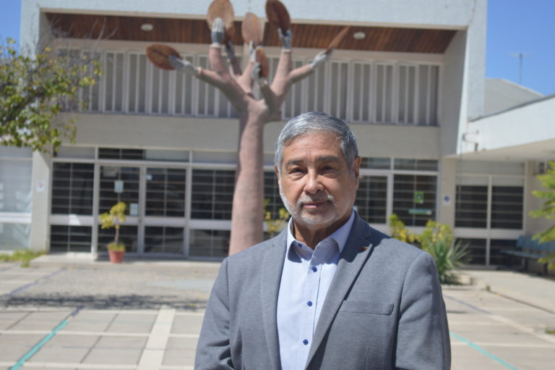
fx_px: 1109
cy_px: 185
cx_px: 278
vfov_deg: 18.9
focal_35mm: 72
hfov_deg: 28.1
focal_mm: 48
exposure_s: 1/500
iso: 100
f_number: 5.3
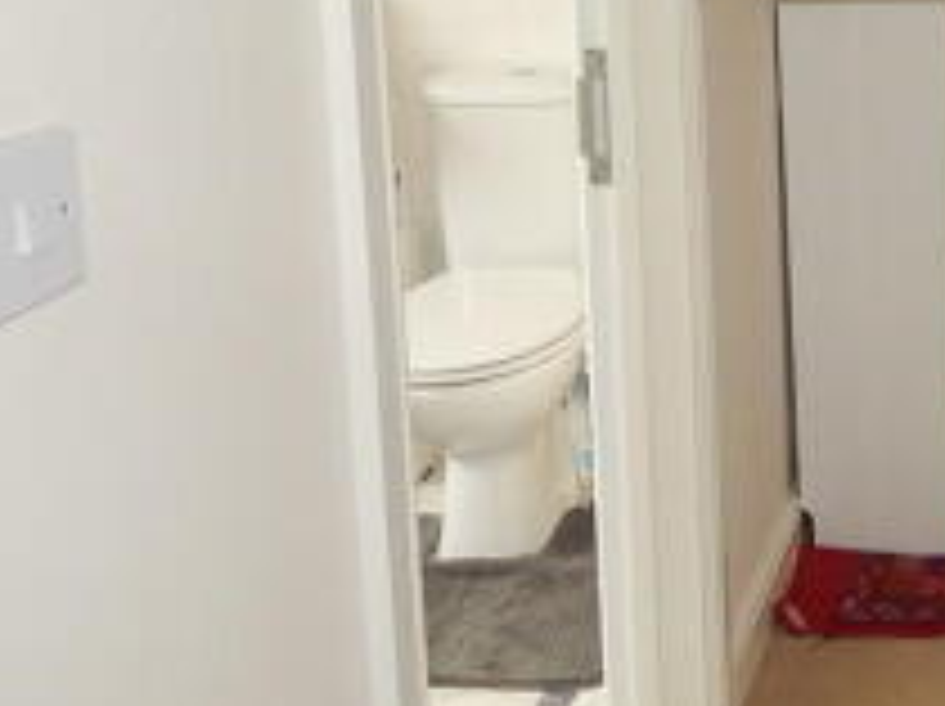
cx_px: 1091
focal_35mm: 64
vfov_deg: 22.0
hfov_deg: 27.2
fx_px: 1745
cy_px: -11
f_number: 3
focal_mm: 4
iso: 200
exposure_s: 1/30
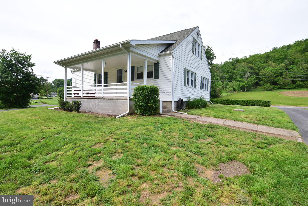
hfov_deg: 94.9
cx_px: 154
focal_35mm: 16
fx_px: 141
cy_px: 103
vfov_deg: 72.2
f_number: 10
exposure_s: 1/400
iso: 250
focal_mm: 11
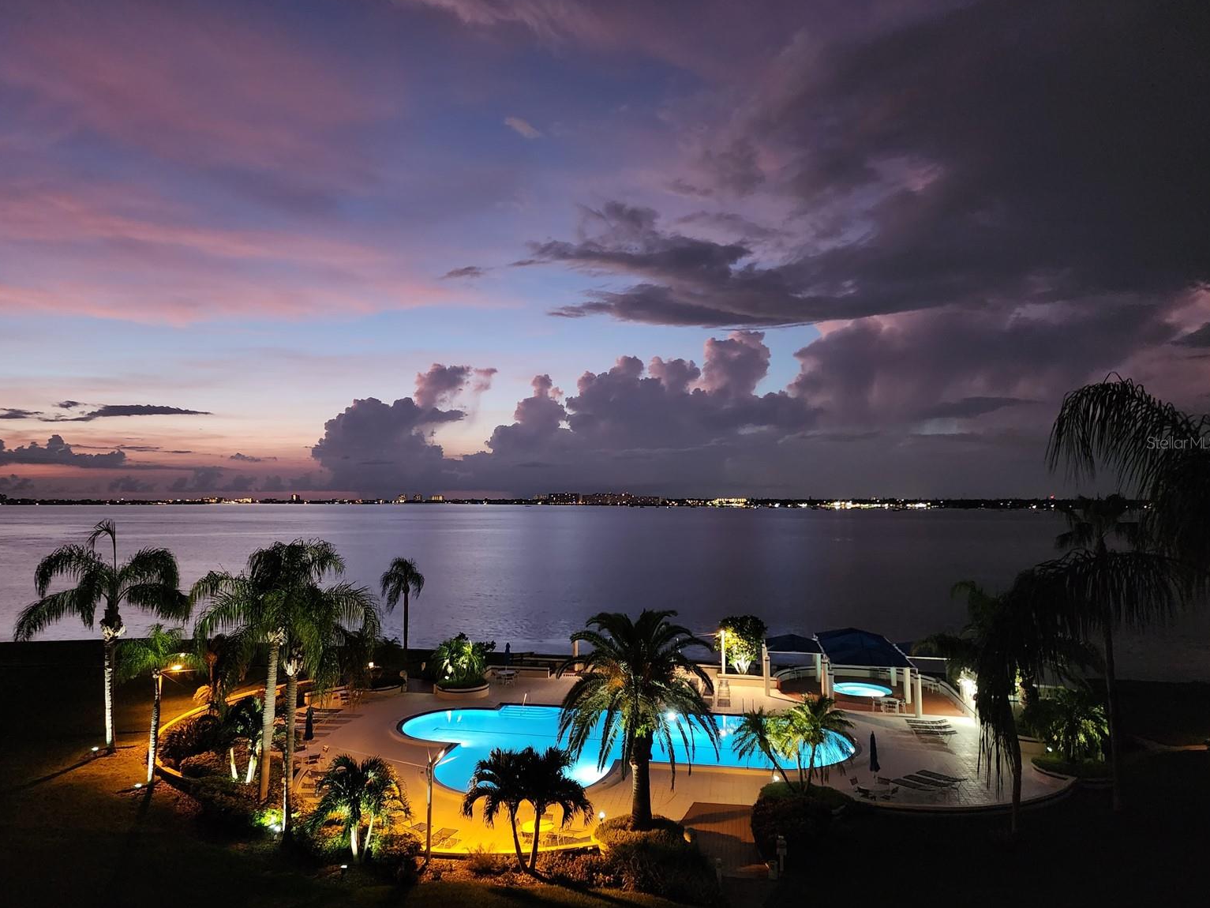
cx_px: 590
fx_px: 839
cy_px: 442
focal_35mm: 24
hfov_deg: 71.6
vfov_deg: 56.8
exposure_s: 1/24
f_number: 1.8
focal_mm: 6.4
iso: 800
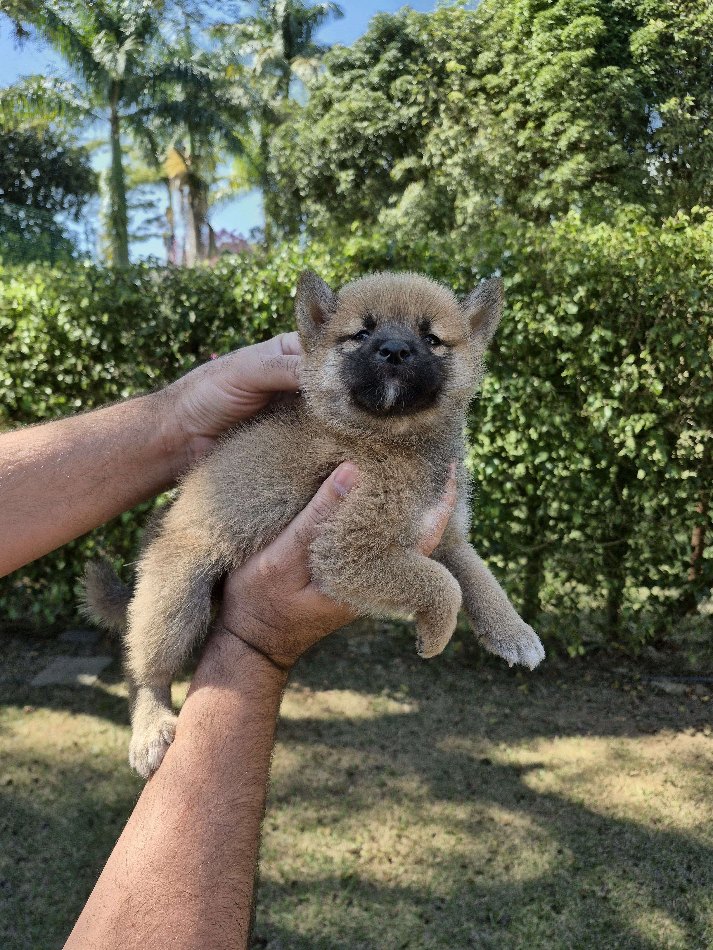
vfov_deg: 73.9
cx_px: 356
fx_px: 632
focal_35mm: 23
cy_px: 475
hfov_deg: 58.9
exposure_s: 1/321
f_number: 1.8
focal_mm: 5.4
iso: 25
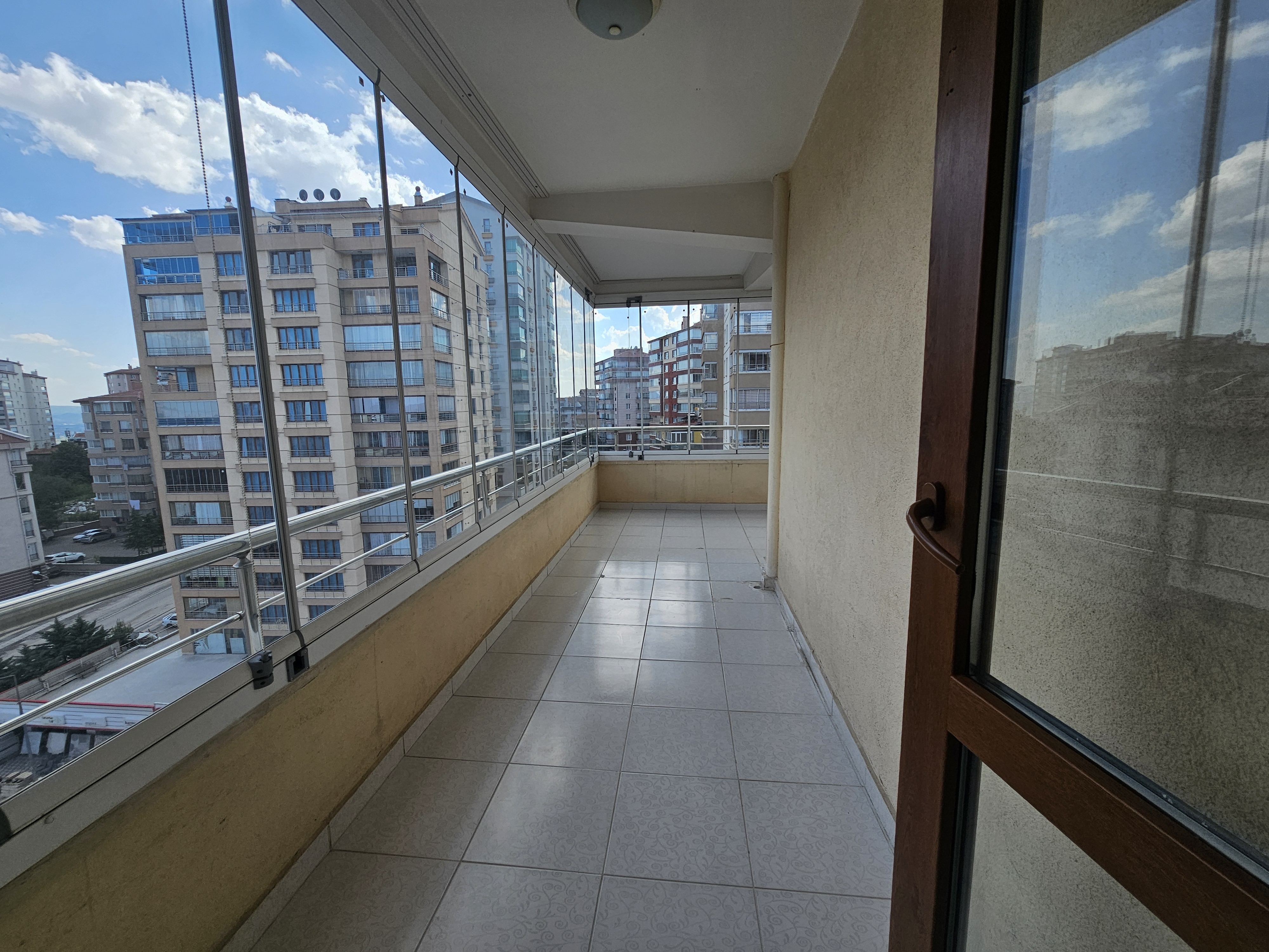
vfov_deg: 89.9
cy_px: 476
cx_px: 634
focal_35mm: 13
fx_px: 477
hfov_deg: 106.2
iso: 50
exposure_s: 1/1114
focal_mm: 2.2
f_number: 2.2
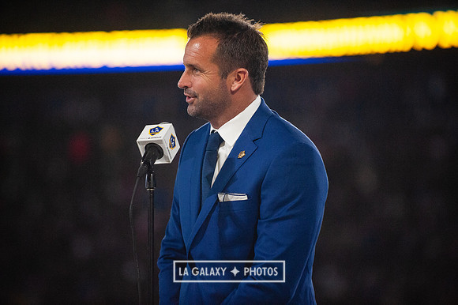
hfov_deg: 10.3
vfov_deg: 6.9
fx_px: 2543
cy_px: 152
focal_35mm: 200
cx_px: 229
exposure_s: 1/2000
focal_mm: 200
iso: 3200
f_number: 2.8
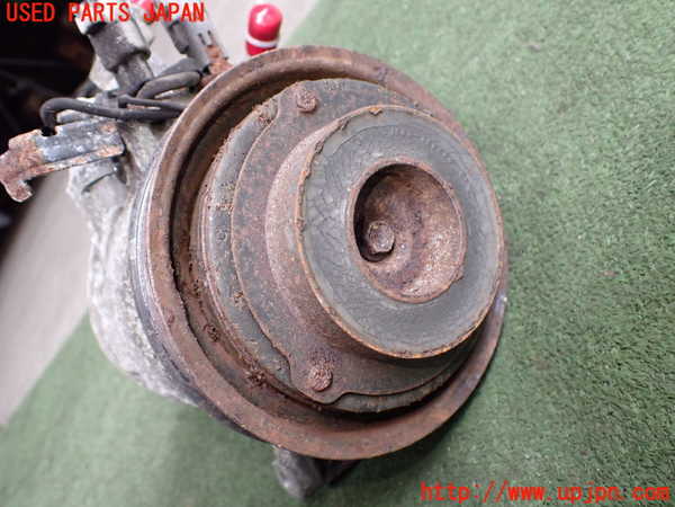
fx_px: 585
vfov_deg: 46.8
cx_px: 338
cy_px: 254
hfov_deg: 60.0
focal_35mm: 30
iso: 500
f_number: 2.3
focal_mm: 5.4
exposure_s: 1/125
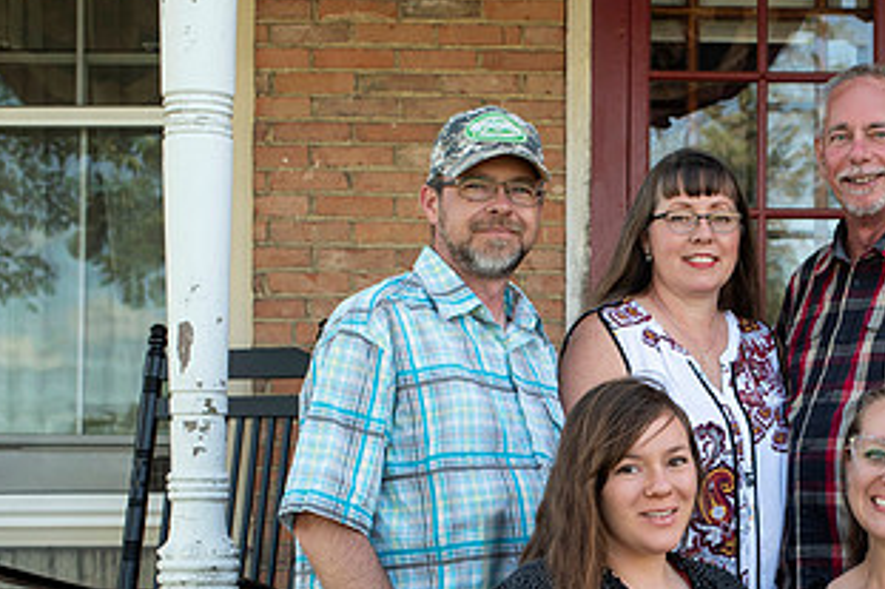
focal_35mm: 84
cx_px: 763
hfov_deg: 23.7
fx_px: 2064
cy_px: 462
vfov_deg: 16.1
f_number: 6.3
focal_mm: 45
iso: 250
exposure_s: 1/160
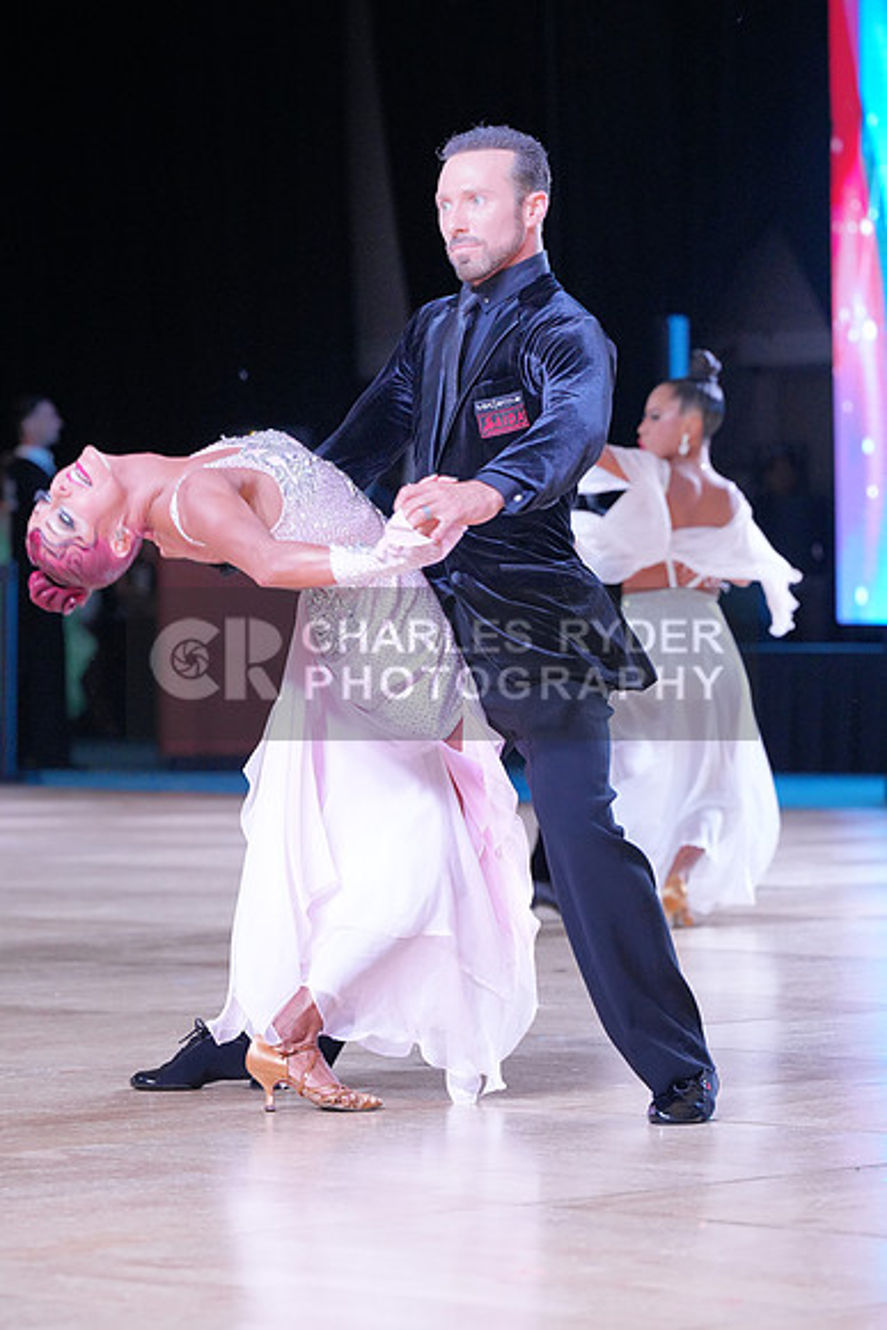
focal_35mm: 164
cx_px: 444
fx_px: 6057
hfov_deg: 8.4
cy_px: 665
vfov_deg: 12.5
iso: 4000
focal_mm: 164
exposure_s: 1/400
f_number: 5.6
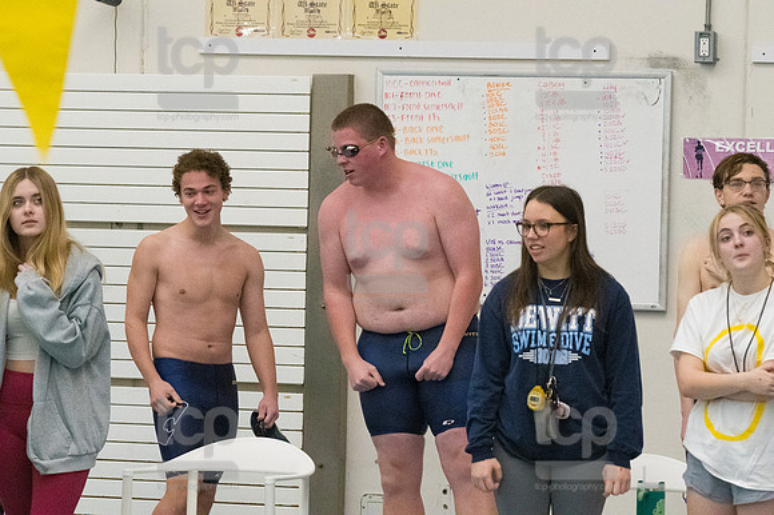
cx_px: 387
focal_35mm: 202
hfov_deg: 10.2
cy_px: 258
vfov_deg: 6.8
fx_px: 4340
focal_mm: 135
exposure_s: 1/1250
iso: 10000
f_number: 5
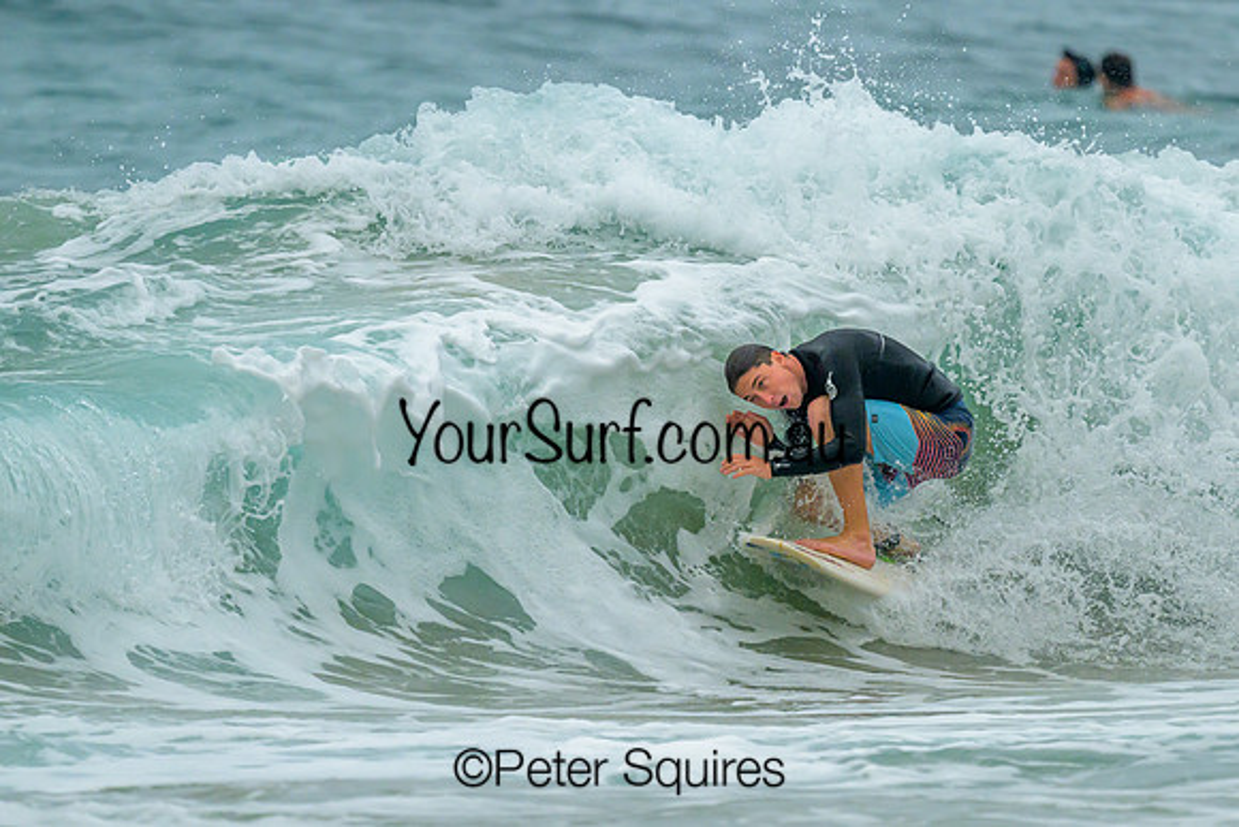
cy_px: 407
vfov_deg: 1.3
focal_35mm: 1100
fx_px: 37879
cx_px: 824
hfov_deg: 1.9
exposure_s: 1/2500
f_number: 6.3
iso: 1100
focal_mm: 800
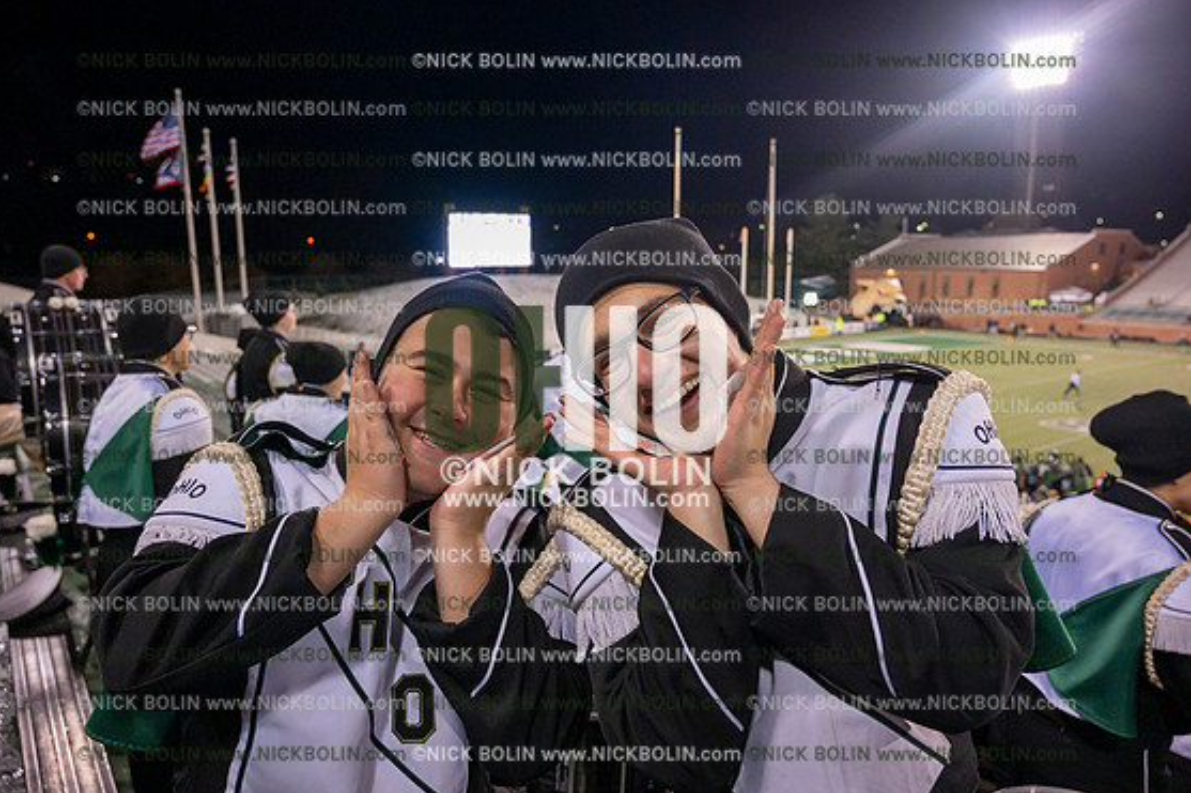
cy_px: 406
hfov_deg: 71.5
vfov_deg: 51.3
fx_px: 827
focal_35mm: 25
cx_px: 575
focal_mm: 24
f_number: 4.5
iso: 5000
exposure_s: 1/640
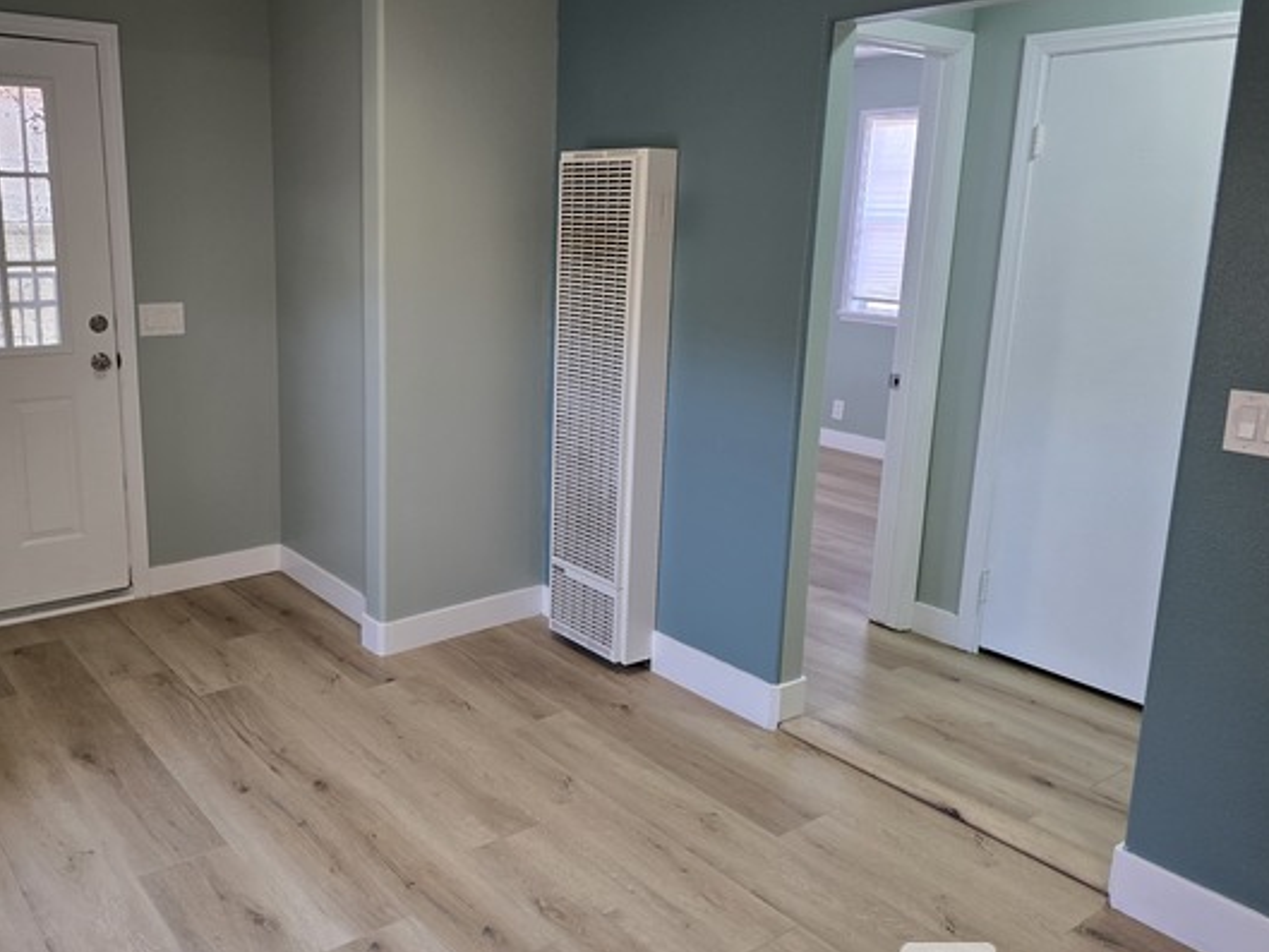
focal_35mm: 29
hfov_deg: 60.9
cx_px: 488
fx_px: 1063
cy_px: 439
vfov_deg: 48.2
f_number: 1.7
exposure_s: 1/120
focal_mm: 6.3
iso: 125
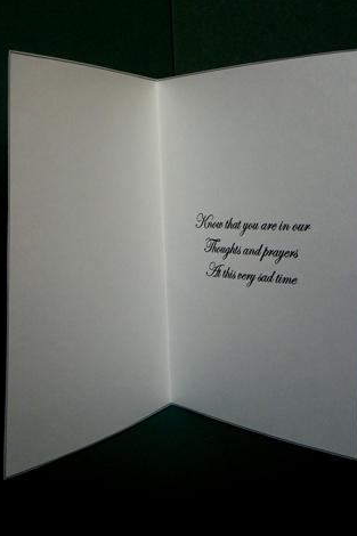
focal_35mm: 51
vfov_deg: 38.9
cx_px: 172
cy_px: 270
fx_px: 759
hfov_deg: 26.5
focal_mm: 7.9
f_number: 3.8
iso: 400
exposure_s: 1/30
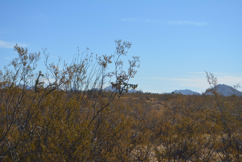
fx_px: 555
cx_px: 121
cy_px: 81
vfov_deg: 16.6
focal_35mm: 82
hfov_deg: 24.6
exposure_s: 1/2000
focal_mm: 55
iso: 400
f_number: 8
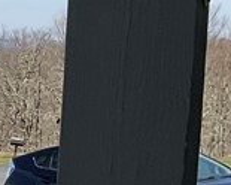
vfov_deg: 8.3
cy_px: 143
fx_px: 1278
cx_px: -474
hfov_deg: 8.5
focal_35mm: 187
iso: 16
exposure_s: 1/1912
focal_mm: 3
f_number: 1.8
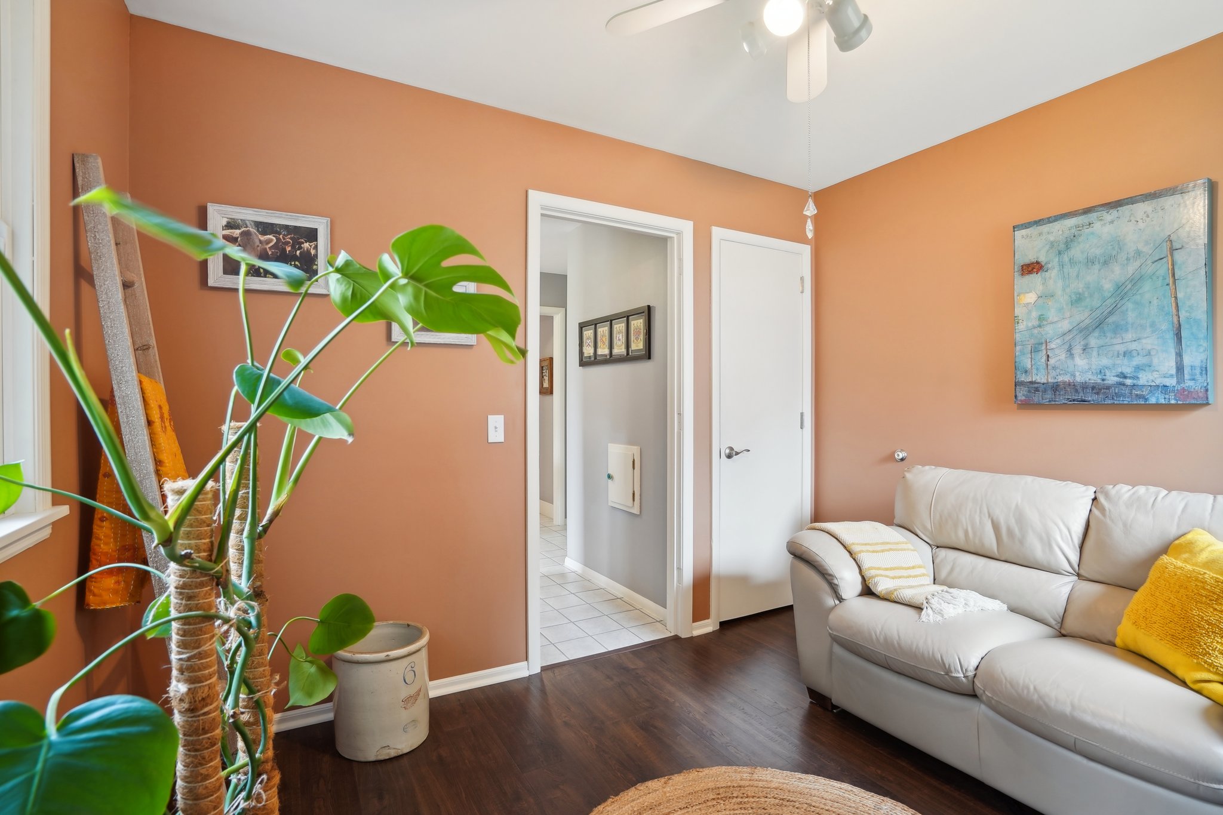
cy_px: 408
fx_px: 543
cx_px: 612
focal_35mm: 16
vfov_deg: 73.7
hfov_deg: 96.7
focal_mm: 16
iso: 400
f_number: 8
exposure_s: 1/6
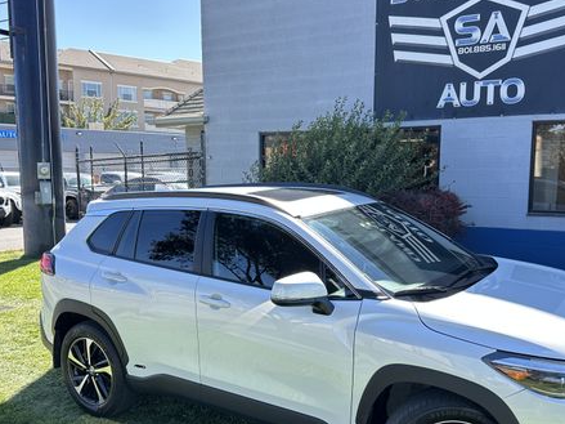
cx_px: 323
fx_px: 571
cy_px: 241
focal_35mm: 35
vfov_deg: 40.6
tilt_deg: -5.0
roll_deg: -0.3
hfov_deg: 52.5
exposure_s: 1/626
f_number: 1.78
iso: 80
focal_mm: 6.86
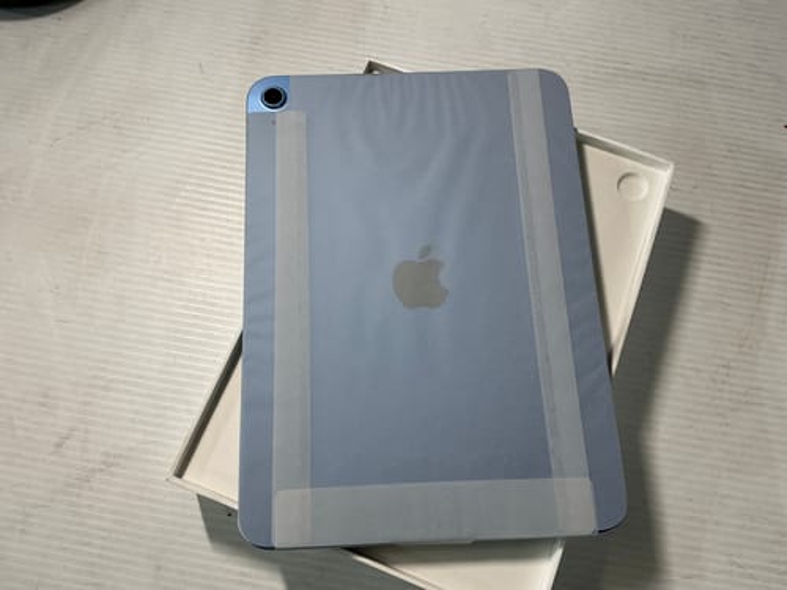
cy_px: 295
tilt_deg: -74.5
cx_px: 394
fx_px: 637
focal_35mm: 28
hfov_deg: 63.4
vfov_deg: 49.7
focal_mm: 3
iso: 50
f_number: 1.8
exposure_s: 1/100
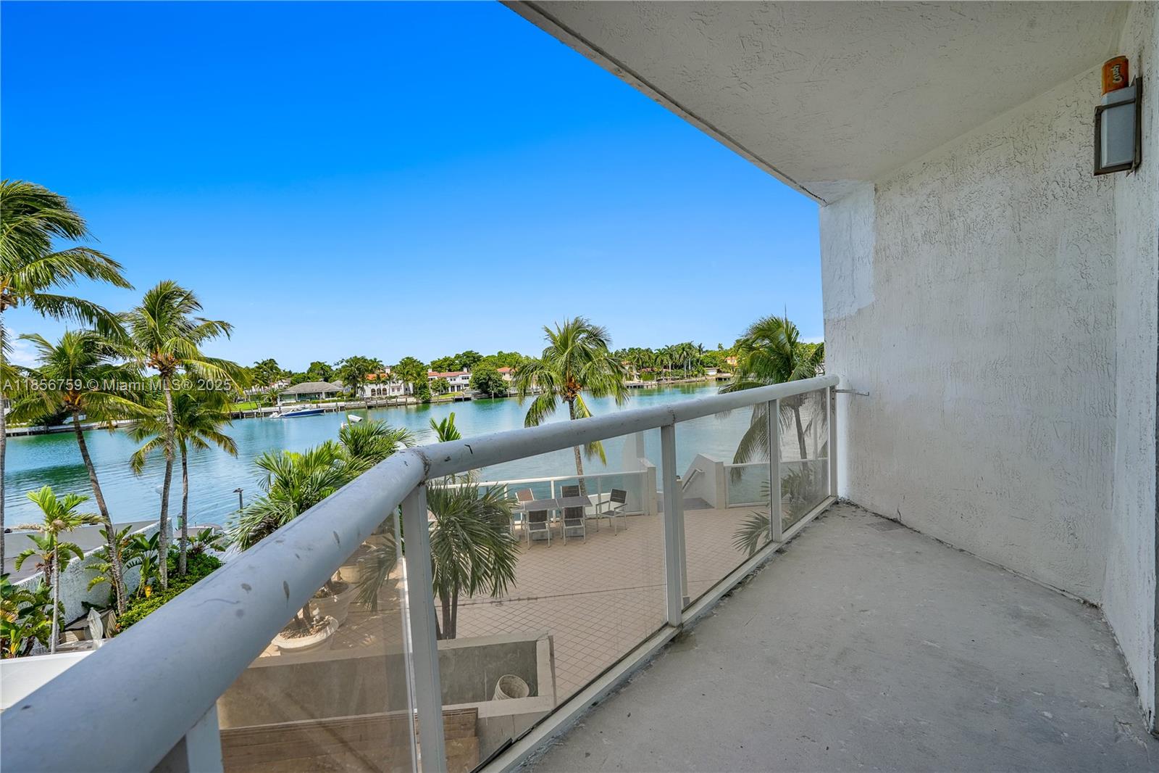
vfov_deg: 70.4
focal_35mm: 17
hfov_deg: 93.3
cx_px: 580
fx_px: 547
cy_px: 386
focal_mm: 17
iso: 250
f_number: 11
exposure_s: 1/1250
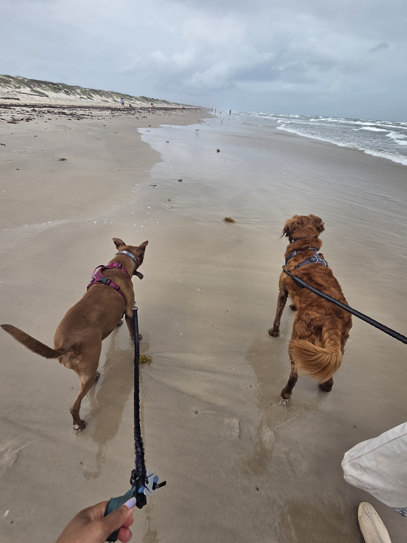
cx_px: 212
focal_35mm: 14
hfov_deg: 85.6
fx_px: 219
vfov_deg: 102.1
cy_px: 273
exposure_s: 1/3100
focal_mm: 2.2
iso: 100
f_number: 2.2
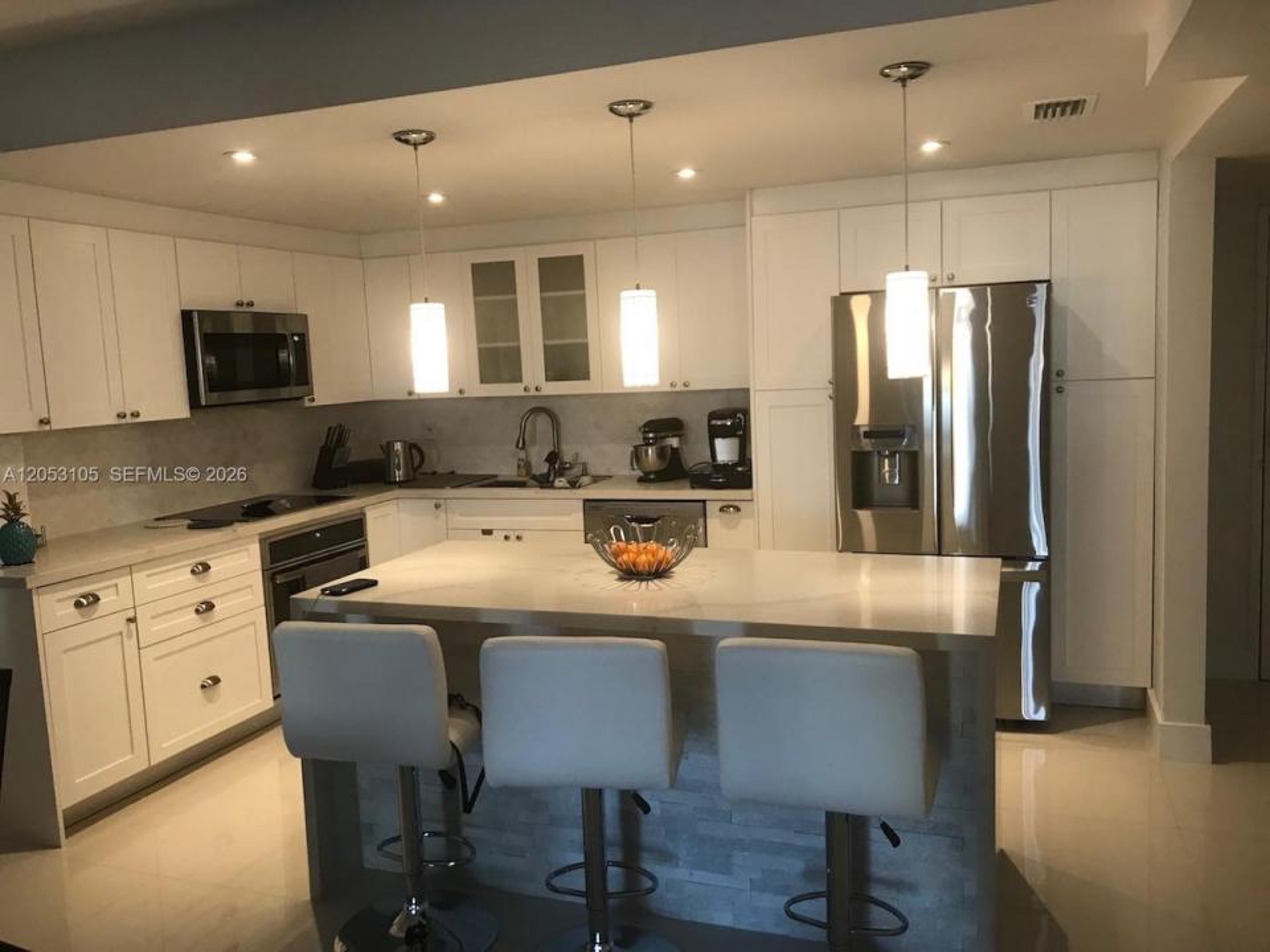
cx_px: 635
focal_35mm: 28
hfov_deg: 63.4
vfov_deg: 49.7
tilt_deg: -4.8
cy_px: 476
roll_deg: +3.3
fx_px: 1027
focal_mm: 3.99
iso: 25
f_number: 1.8
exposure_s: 1/30
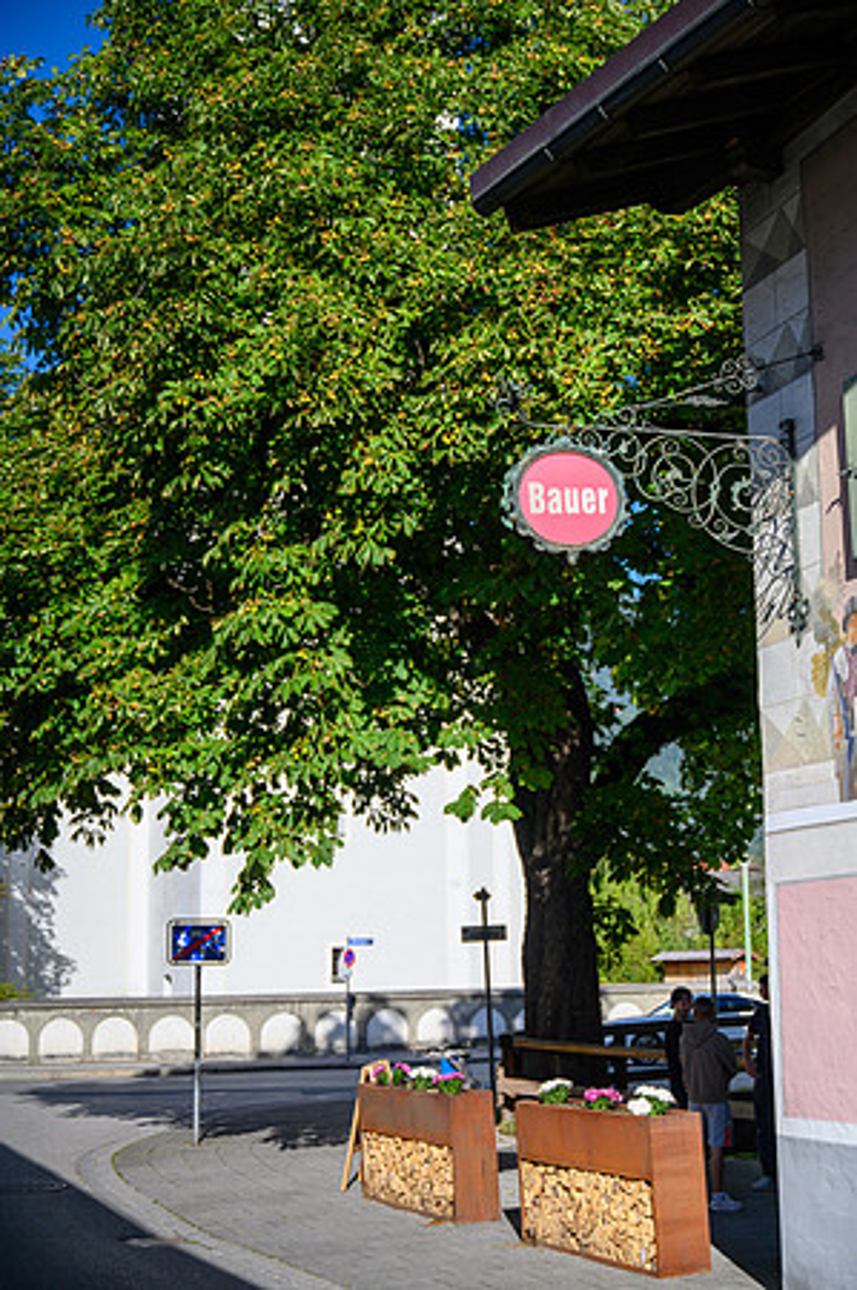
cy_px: 645
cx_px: 428
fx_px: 1754
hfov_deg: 27.5
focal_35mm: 49
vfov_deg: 40.4
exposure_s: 1/8000
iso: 450
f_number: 2.8
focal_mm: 49
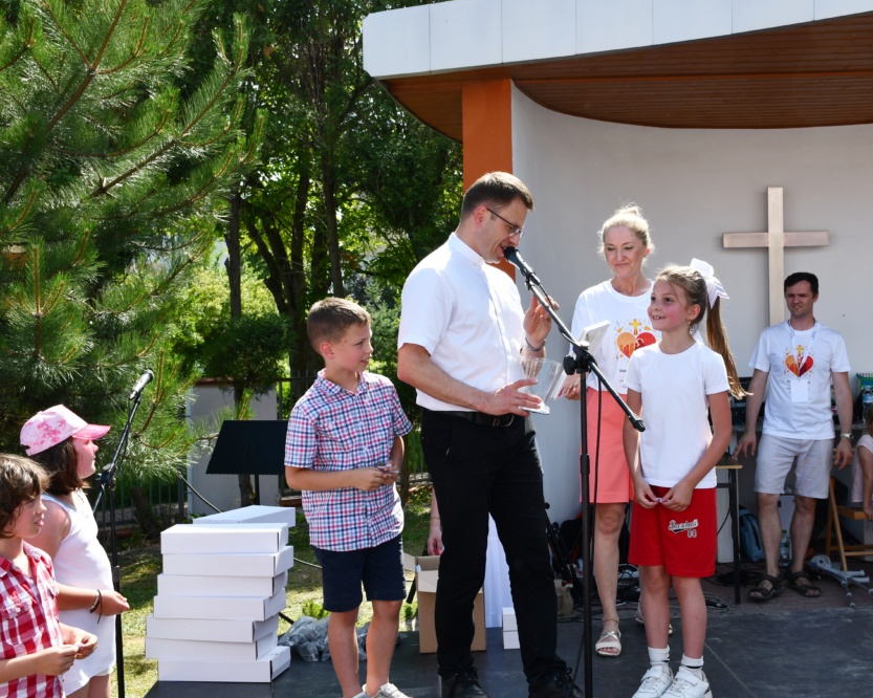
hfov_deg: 41.1
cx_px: 486
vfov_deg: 33.4
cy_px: 351
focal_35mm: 45
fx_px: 1162
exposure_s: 1/250
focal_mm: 26
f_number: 8
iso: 160
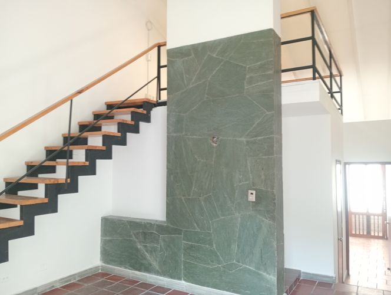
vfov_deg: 49.9
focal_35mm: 28
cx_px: 196
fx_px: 317
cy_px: 148
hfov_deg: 63.4
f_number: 1.8
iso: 537
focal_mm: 3.98
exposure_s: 1/33.3
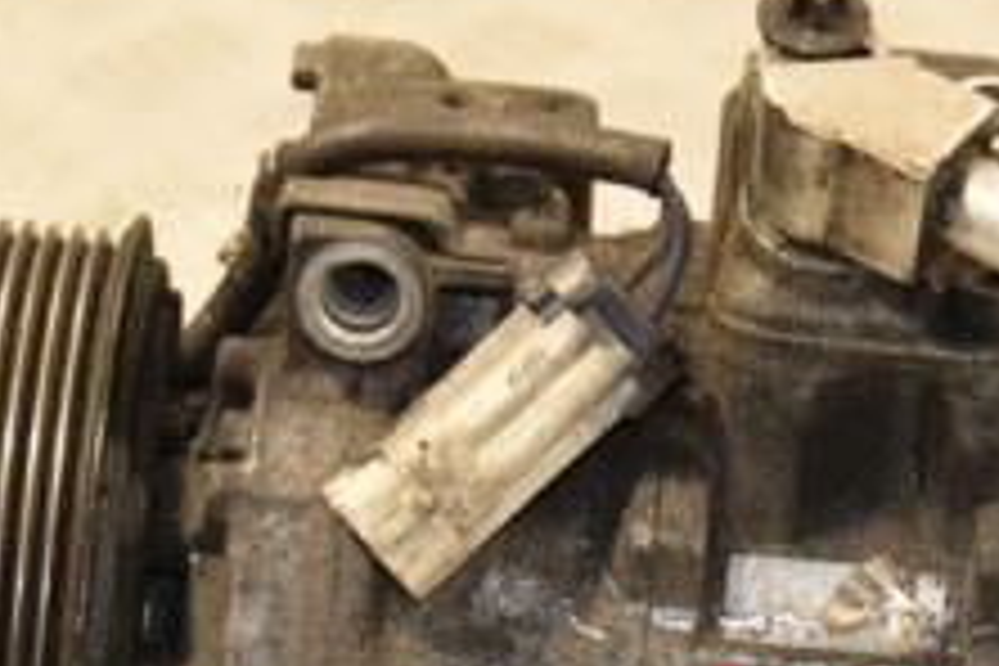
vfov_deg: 5.1
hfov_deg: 7.7
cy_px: 616
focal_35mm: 268
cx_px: 594
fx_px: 7436
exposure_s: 1/160
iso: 800
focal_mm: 66
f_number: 5.3
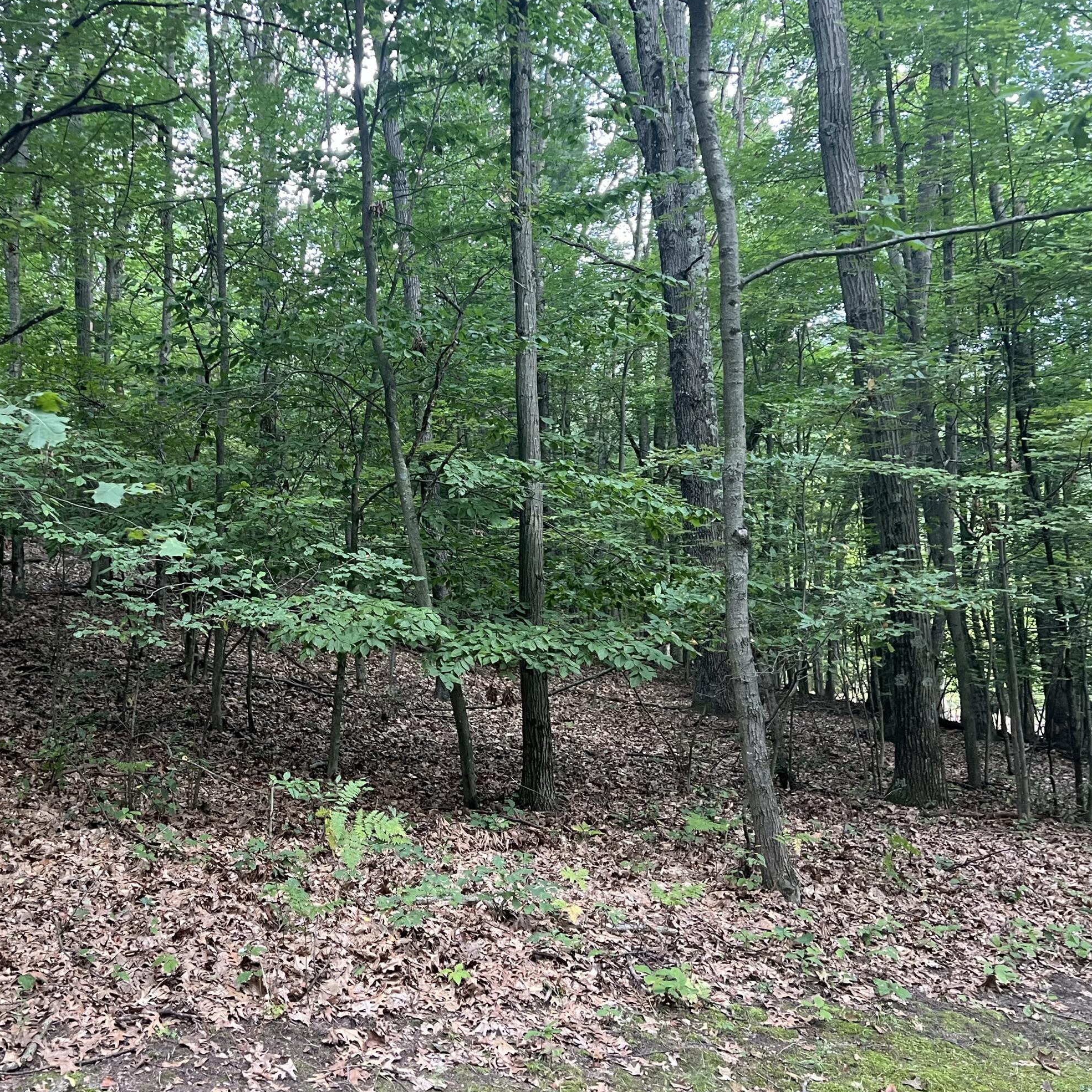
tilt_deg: +11.8
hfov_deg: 46.4
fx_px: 1249
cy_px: 501
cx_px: 351
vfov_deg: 47.2
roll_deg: +1.7
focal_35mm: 35
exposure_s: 1/60
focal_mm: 5.7
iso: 125
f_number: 1.5
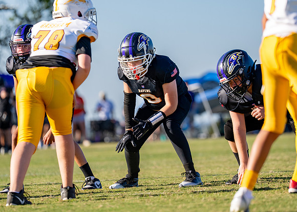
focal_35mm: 283
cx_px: 156
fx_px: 2388
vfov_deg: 5.1
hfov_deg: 7.1
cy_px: 101
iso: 160
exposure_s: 1/2500
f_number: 2.8
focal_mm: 176
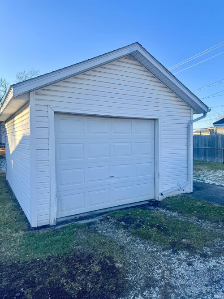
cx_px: 112
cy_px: 150
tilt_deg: -2.3
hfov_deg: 56.8
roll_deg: +1.4
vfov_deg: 71.6
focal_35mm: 24
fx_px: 207
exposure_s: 1/1560
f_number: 1.78
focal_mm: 6.76
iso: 80
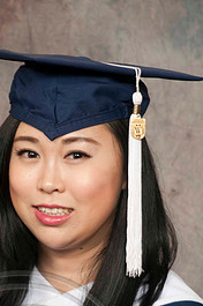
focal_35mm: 242
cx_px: 70
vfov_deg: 8.5
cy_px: 233
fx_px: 2052
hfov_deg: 5.7
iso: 200
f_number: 5.6
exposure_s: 1/60
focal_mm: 95
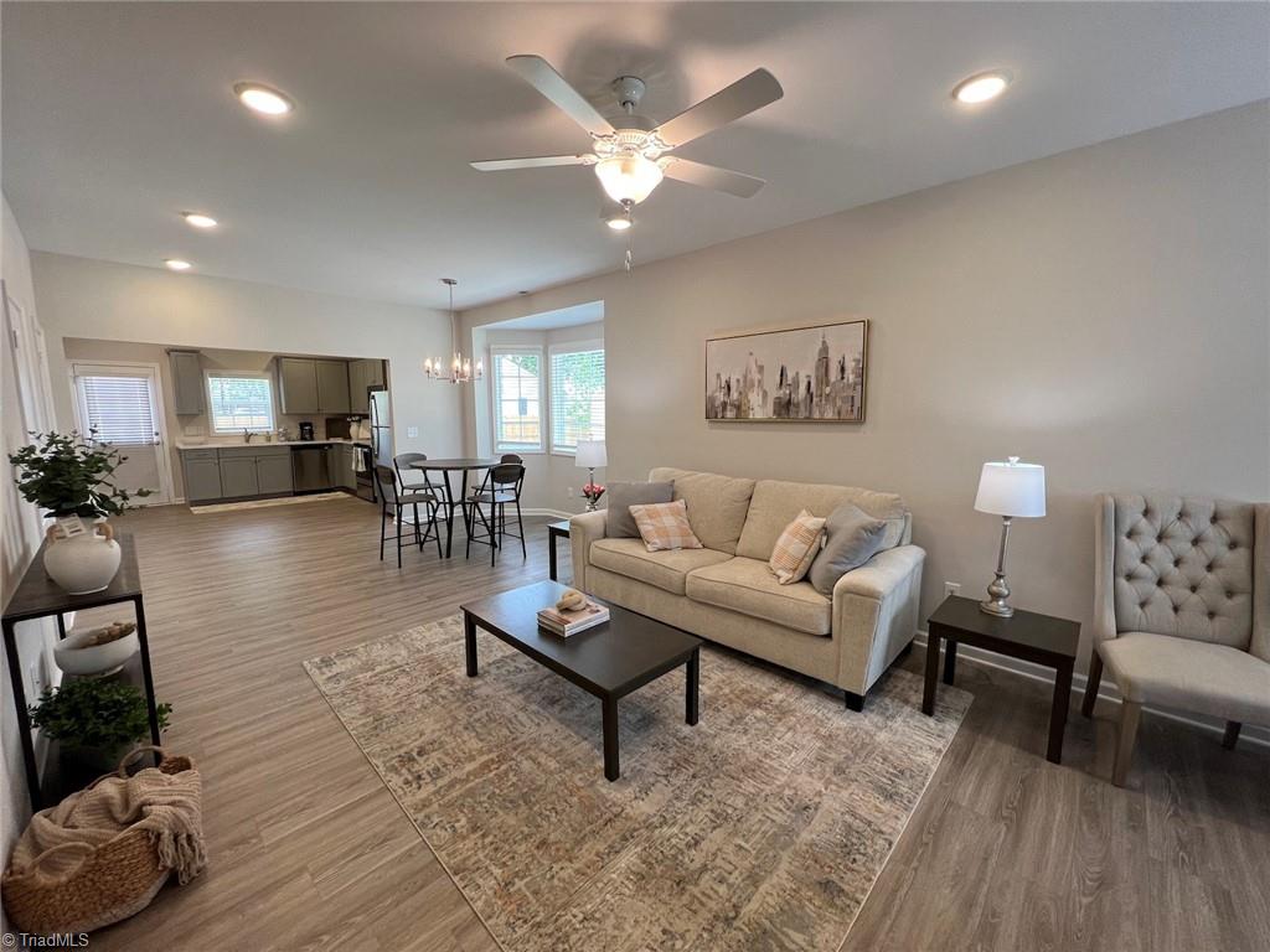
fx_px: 477
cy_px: 476
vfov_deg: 89.9
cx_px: 635
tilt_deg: -7.2
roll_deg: -0.2
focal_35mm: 13
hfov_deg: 106.2
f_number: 1.8
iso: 100
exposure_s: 1/120
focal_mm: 1.57
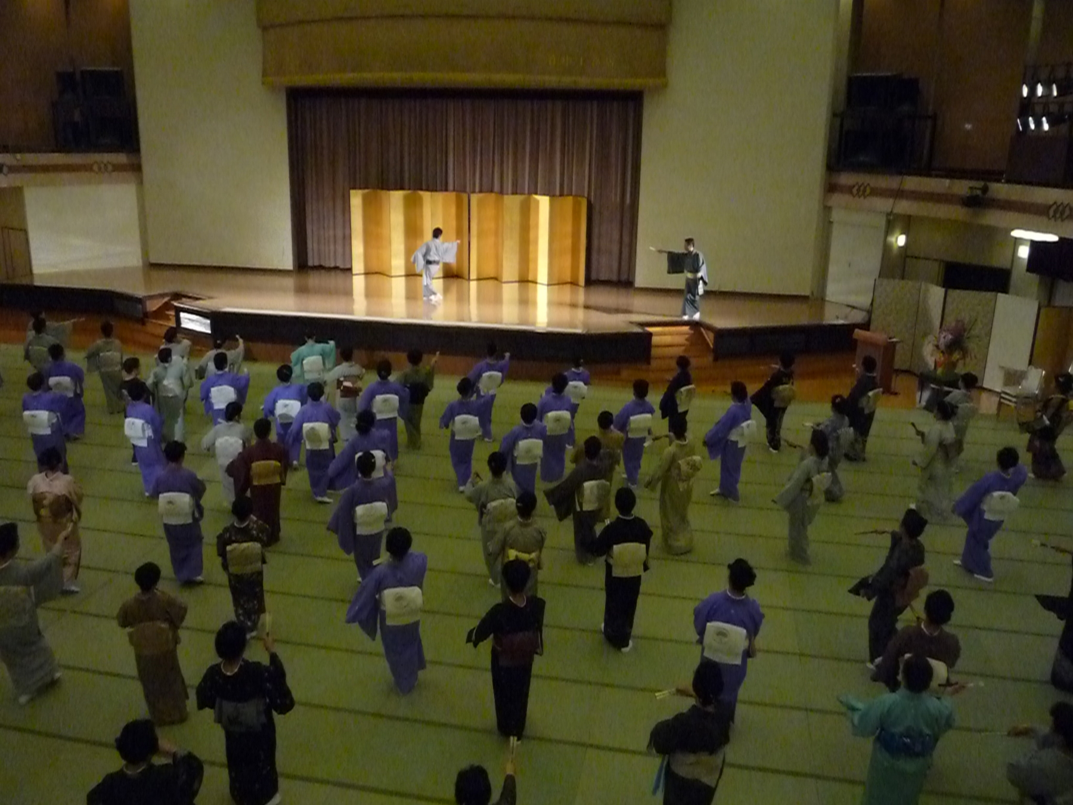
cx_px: 536
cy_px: 402
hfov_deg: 60.0
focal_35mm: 30
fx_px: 930
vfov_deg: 46.8
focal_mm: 5.2
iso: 1600
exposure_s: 1/160
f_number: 4
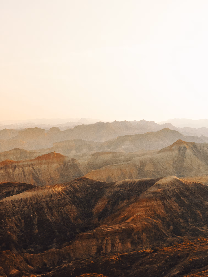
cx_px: 104
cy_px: 138
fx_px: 617
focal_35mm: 77
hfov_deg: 19.1
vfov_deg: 25.3
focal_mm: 9
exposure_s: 1/1600
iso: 32
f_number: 2.8
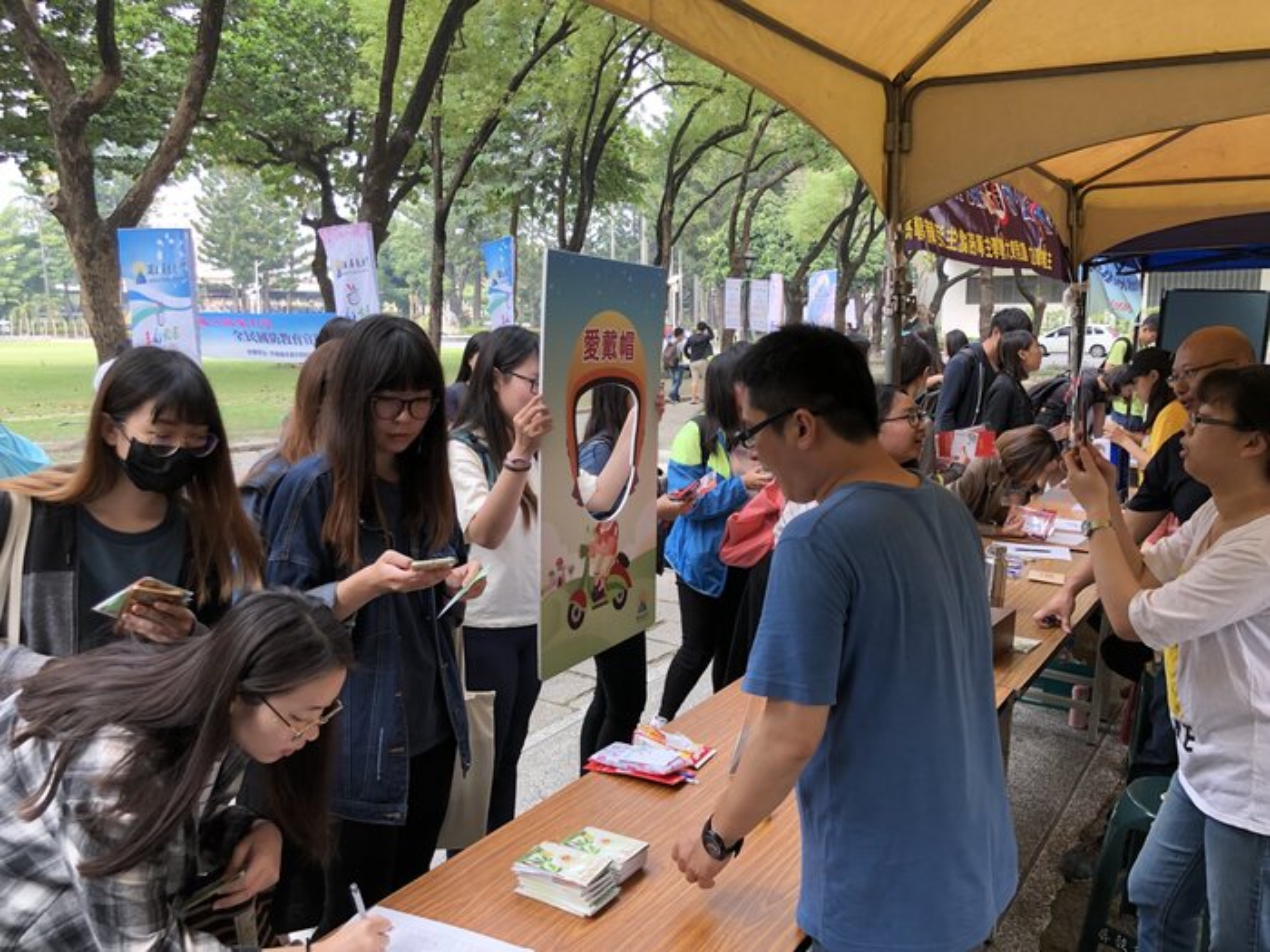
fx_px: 1027
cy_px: 476
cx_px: 635
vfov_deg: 49.7
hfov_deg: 63.4
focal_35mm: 28
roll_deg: +0.1
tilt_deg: -8.8
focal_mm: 4
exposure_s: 1/120
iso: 40
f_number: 1.8
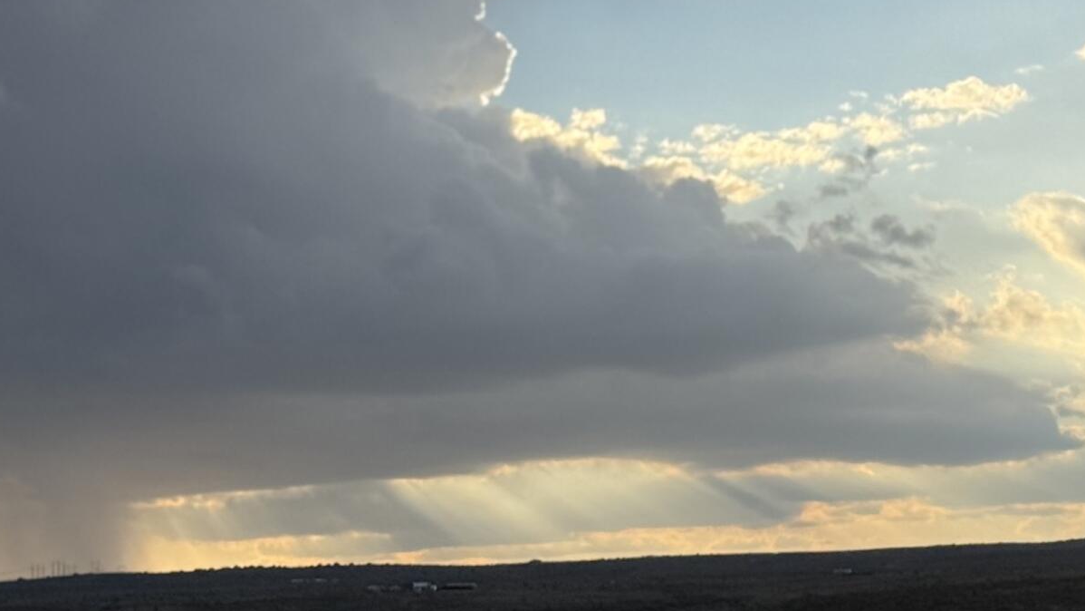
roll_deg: +2.4
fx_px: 3769
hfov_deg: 15.8
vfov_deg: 9.3
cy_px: 402
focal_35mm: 131
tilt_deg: +3.0
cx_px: 1289
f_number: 1.78
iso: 64
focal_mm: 6.76
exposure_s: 1/6024
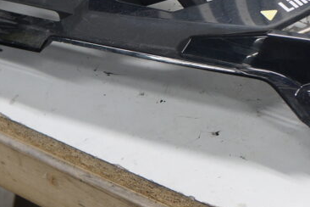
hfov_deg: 23.8
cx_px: 256
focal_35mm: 84
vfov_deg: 15.7
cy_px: -40
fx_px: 723
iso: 250
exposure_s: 1/60
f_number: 4
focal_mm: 20
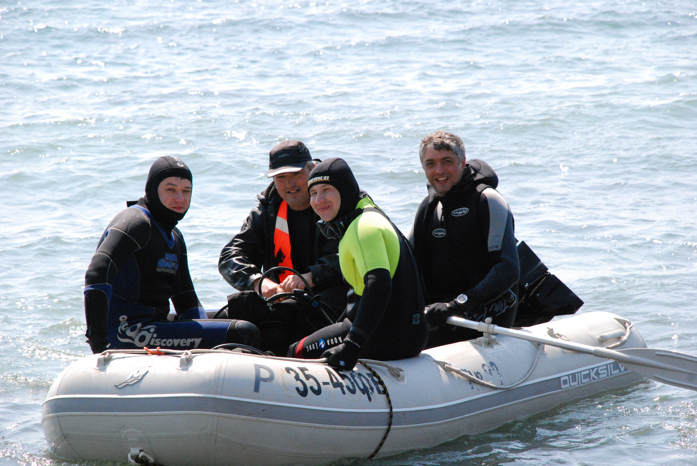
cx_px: 348
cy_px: 233
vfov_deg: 6.8
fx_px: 3925
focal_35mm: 202
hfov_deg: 10.1
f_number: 10
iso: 1600
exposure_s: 1/1600
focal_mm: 135
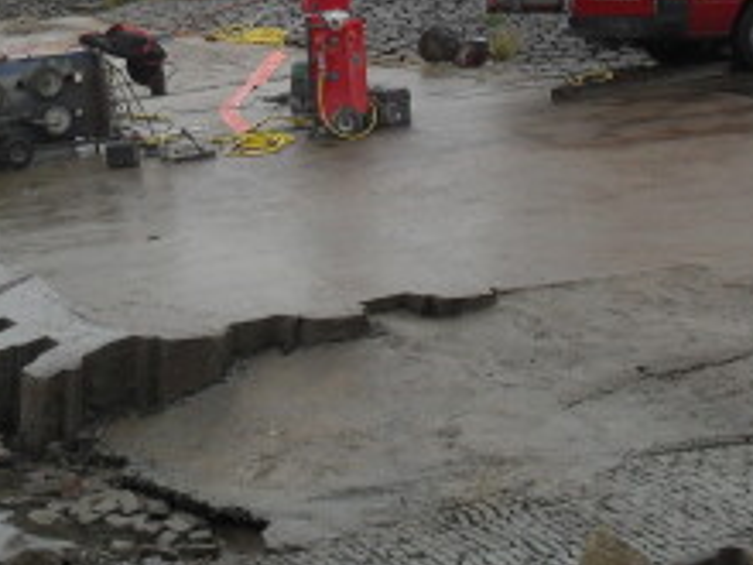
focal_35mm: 107
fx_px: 2328
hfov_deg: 18.4
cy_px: 45
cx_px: 366
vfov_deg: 13.7
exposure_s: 1/180
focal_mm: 8.7
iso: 100
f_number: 3.9
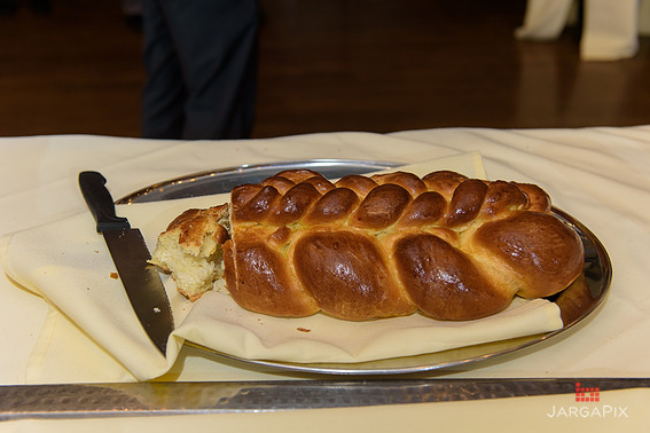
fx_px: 776
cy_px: 221
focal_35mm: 43
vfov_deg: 31.2
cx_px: 324
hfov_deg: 45.4
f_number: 3.2
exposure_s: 1/125
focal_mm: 42
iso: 640
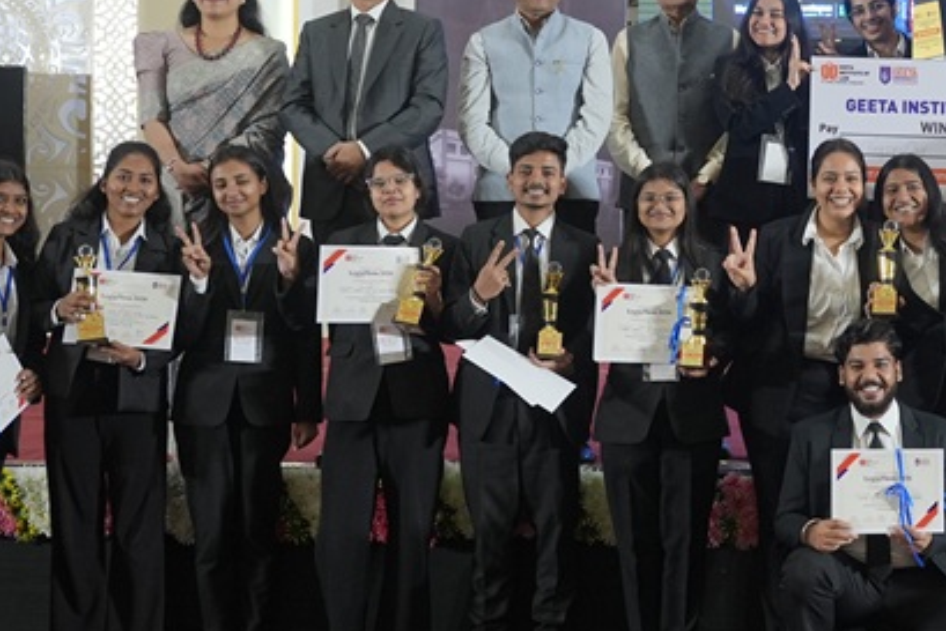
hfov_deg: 25.0
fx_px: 2037
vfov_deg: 17.5
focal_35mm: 78
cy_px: 159
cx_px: 930
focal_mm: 30.2
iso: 1600
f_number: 2.8
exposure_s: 1/160
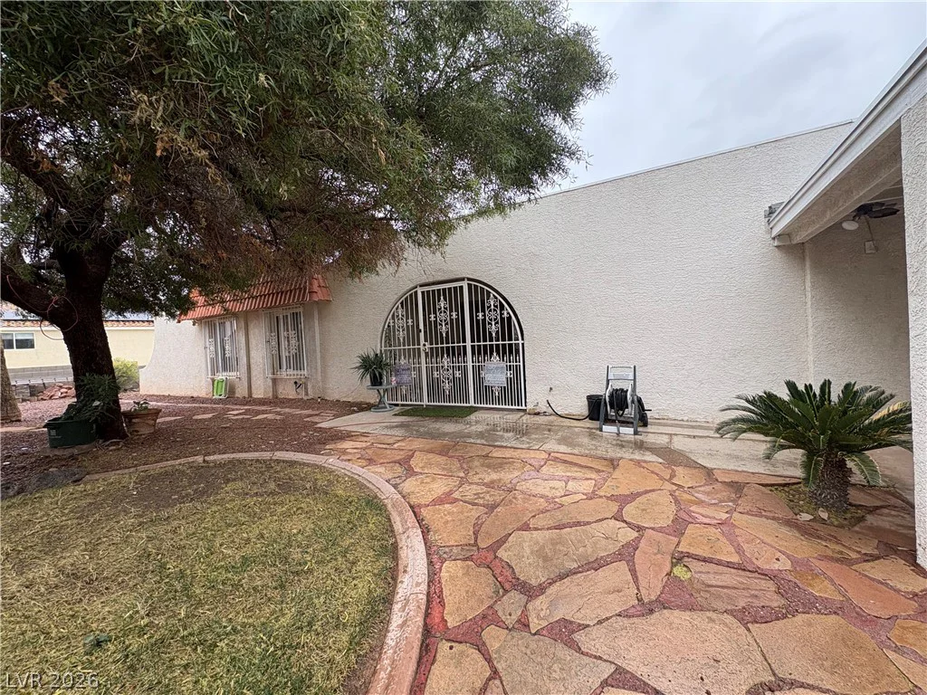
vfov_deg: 85.7
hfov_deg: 102.1
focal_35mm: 14
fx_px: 375
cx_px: 464
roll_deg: +4.0
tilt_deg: -1.7
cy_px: 348
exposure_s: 1/99
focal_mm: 2.22
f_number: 2.2
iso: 50
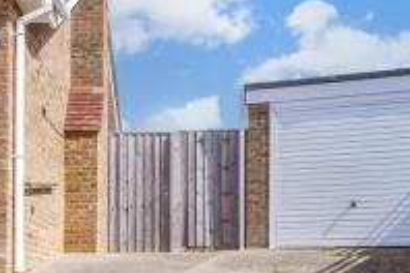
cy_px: 257
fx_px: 740
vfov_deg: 20.4
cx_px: 114
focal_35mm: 65
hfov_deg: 30.5
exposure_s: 1/400
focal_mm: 18
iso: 160
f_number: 8
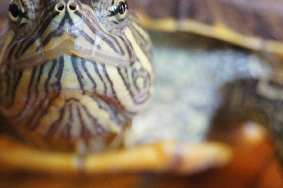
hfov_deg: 12.3
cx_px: 68
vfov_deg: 8.2
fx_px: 1311
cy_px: 60
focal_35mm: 167
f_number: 6.3
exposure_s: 1/20
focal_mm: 55
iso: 1600
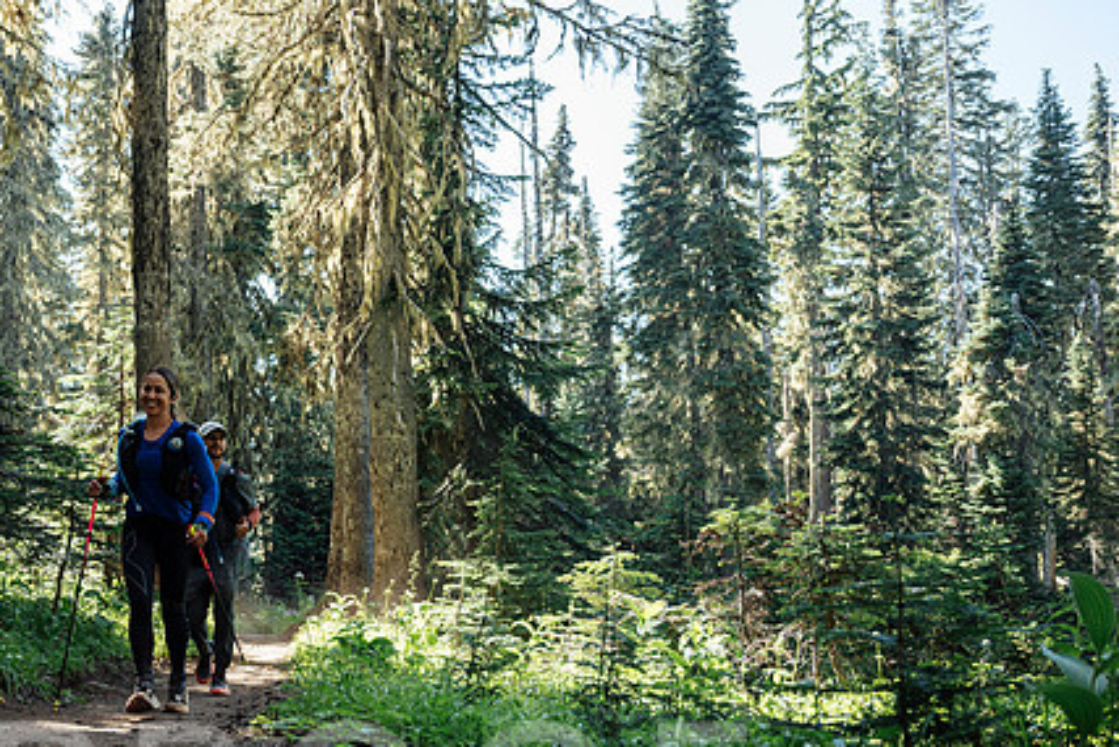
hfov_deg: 49.8
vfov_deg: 34.8
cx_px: 372
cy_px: 497
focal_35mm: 38
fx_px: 1181
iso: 400
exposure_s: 1/800
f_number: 2.8
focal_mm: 28
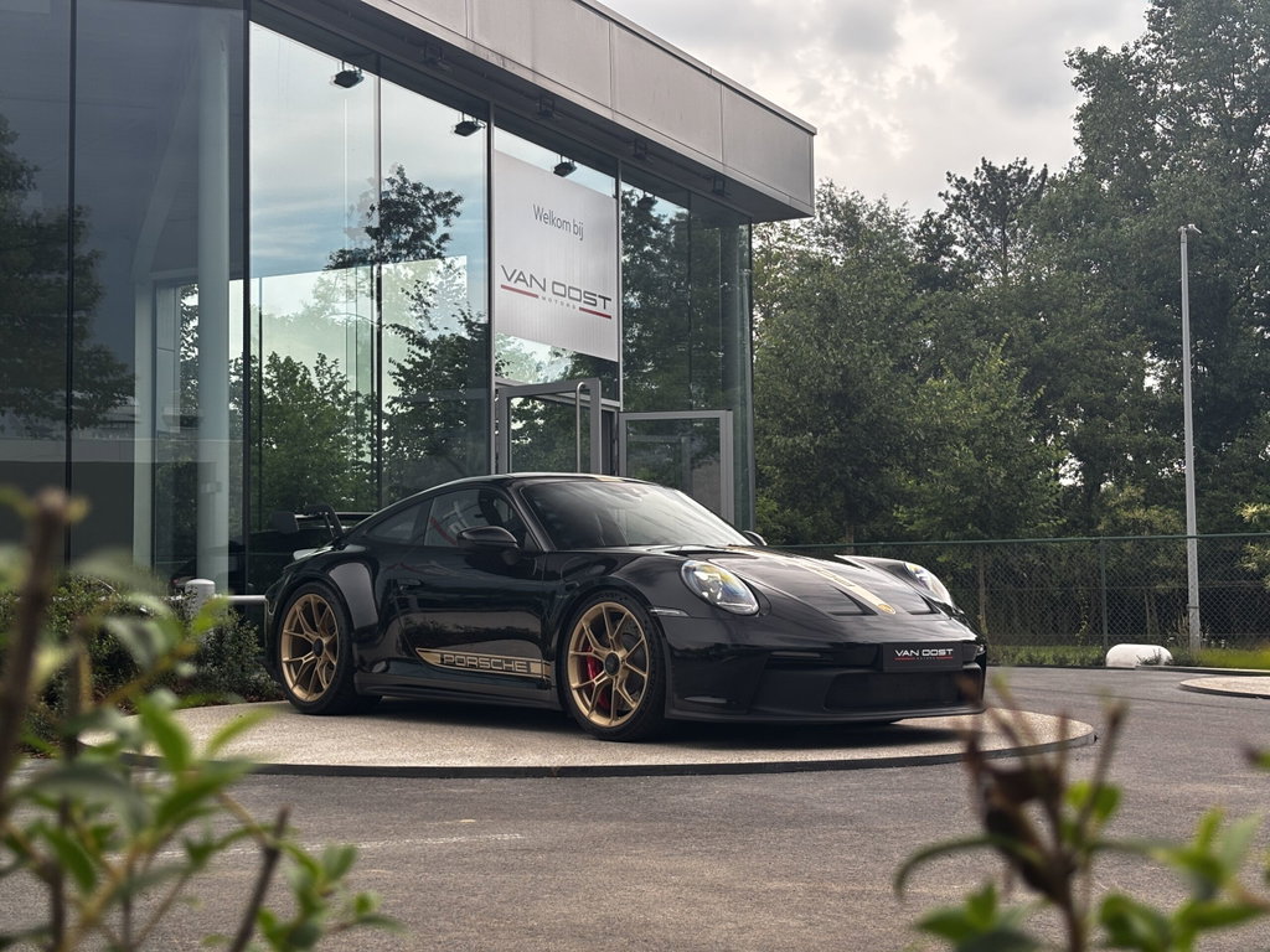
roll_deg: +0.6
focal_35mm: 52
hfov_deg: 36.8
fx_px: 1908
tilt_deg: +5.7
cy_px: 476
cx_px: 635
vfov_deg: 28.0
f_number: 1.6
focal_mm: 5.96
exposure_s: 1/121
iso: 40
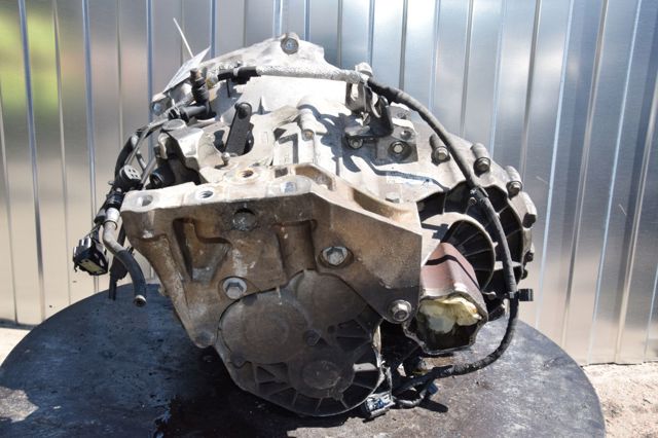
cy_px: 219
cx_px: 329
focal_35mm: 42
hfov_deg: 46.4
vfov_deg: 31.9
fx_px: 767
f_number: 16
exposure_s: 1/200
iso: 800
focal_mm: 28
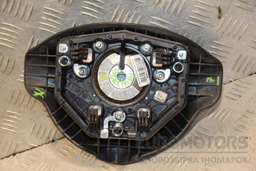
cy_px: 86
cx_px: 128
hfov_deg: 19.5
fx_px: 747
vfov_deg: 13.0
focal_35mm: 105
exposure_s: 1/160
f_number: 5.3
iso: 800
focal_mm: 70
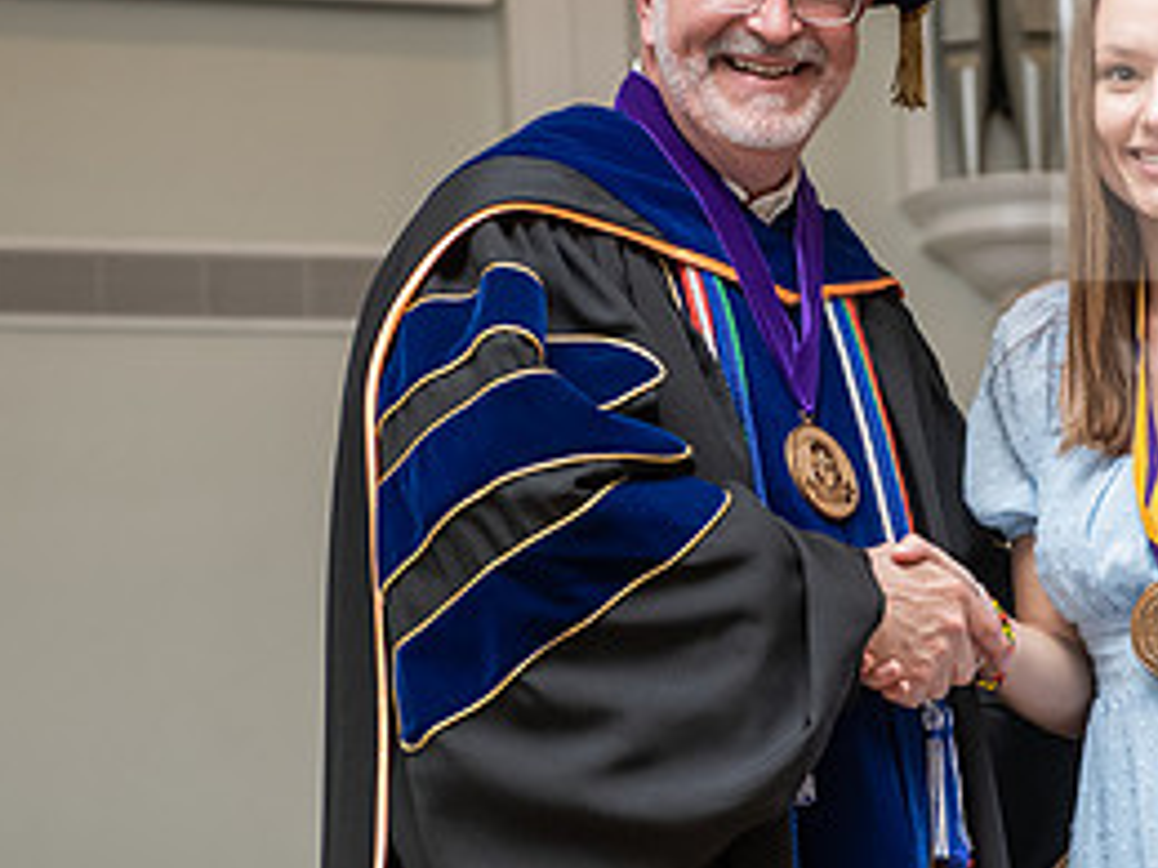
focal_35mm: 150
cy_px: 447
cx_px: 917
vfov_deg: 9.9
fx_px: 5018
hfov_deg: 13.1
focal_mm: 70
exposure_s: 1/200
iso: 1250
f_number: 4.5
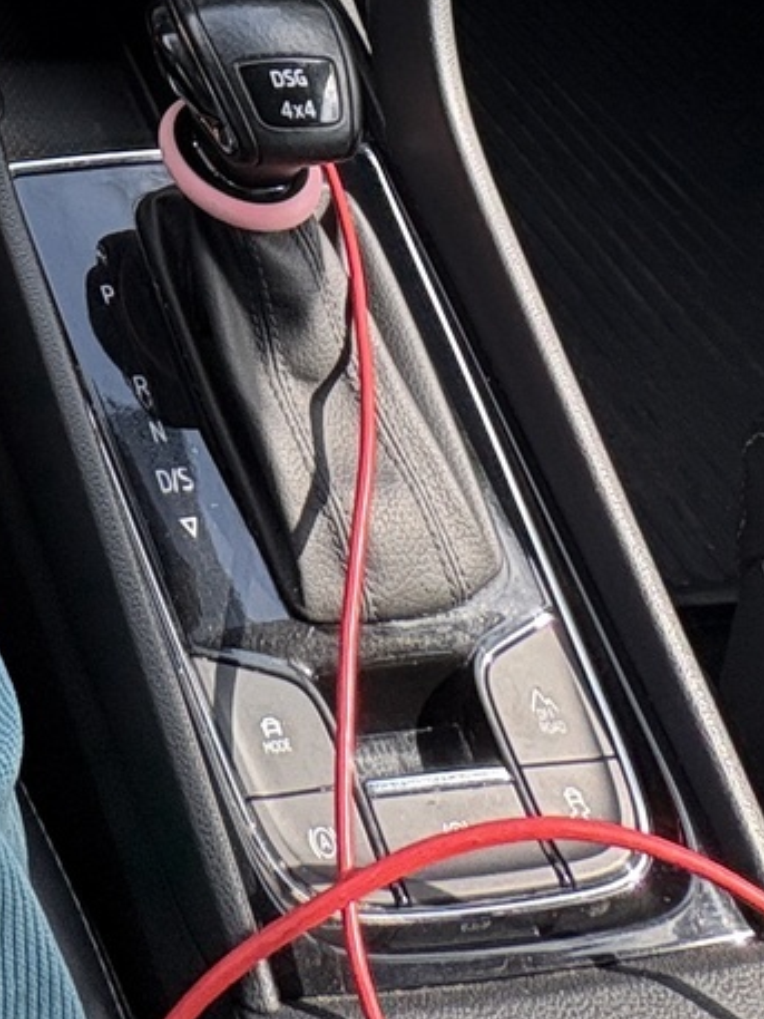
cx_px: -363
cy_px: -707
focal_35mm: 49
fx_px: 1441
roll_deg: +0.9
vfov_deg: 24.0
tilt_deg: -25.2
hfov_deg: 23.9
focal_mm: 2.22
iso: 40
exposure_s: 1/138
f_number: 2.2
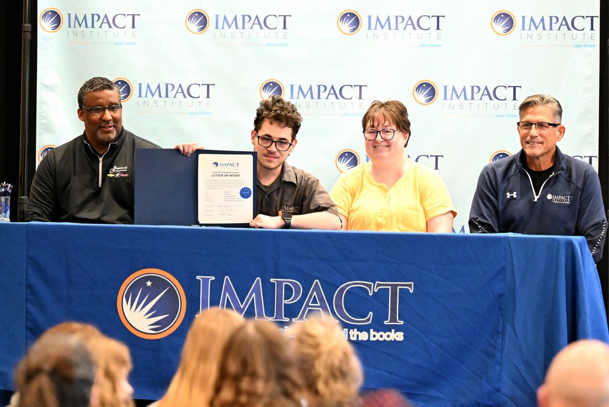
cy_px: 204
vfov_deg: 5.9
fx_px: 3942
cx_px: 304
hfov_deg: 8.8
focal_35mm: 233
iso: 10000
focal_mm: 155
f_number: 2.8
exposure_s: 1/800
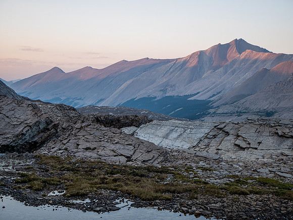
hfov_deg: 30.3
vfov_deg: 22.9
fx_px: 542
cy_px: 110
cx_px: 146
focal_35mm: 64
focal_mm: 32
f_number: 5.6
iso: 200
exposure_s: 1/80
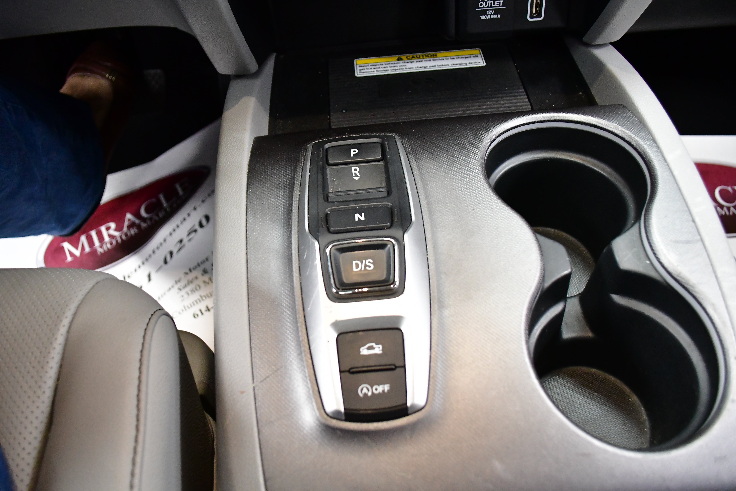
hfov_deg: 67.4
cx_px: 368
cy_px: 246
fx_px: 552
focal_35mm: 27
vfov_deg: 47.9
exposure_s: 1/40
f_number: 4
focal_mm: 18
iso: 4000
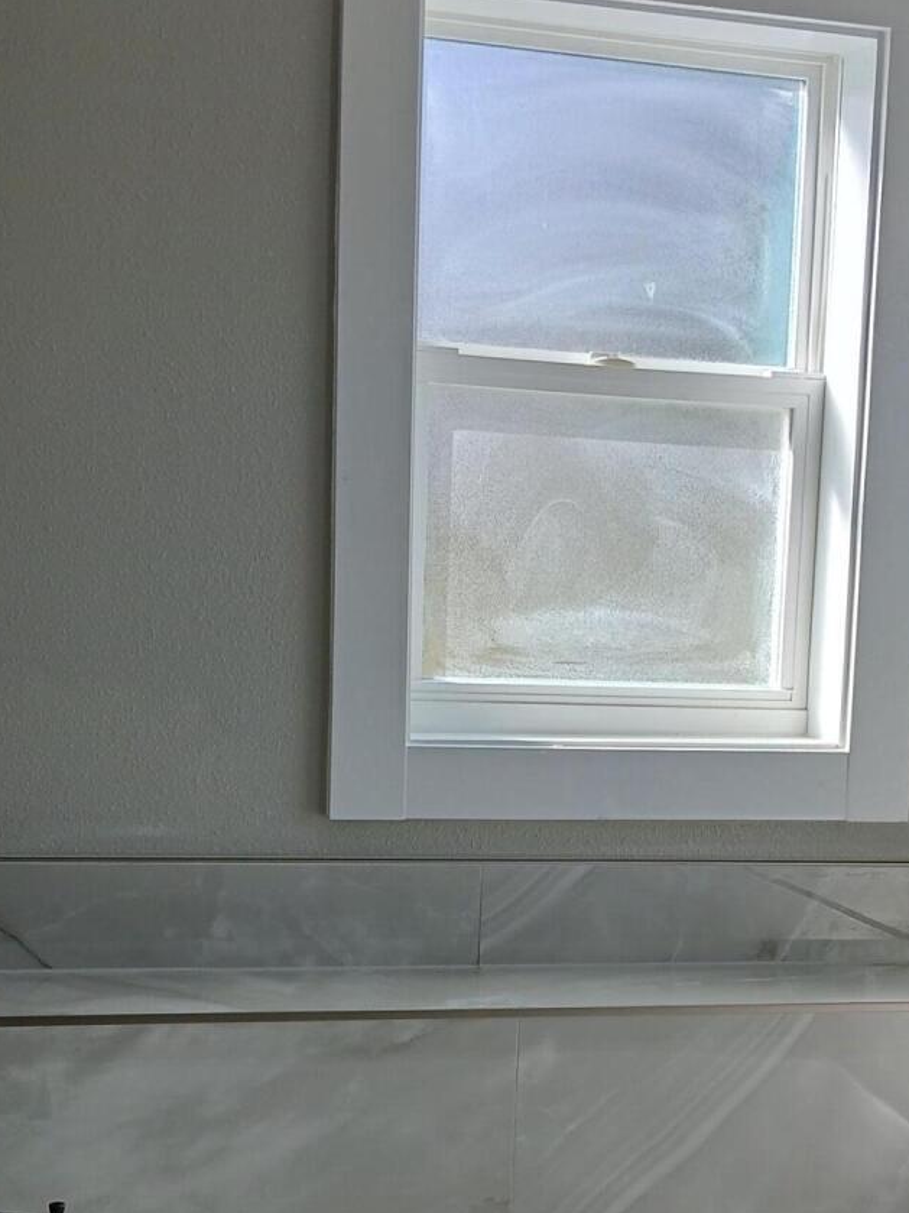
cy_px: 837
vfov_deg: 30.9
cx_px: 627
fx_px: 2171
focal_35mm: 62
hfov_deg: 23.5
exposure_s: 1/120
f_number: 1.8
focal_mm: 3.98
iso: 25
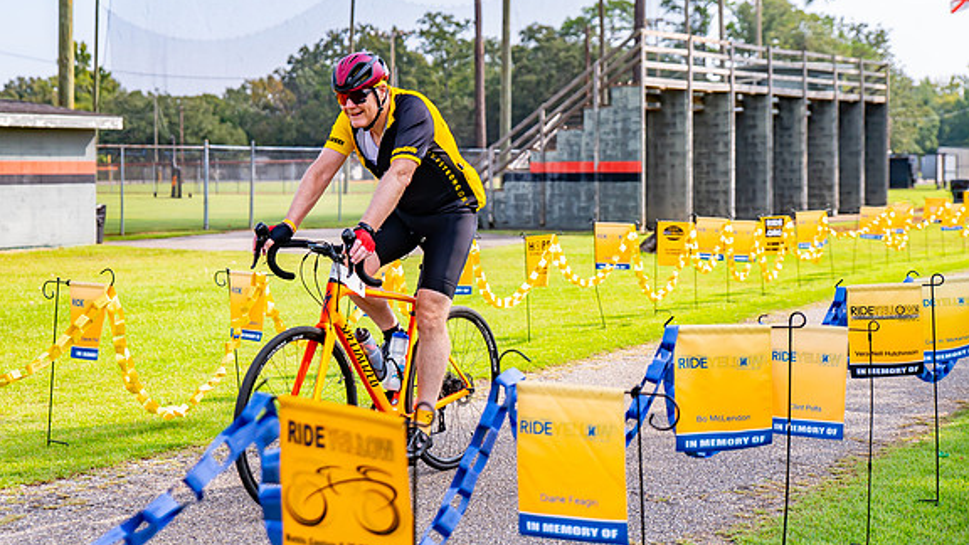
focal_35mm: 68
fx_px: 1747
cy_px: 221
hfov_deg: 31.0
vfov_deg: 17.7
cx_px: 425
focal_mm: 55
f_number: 2.8
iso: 500
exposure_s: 1/4000
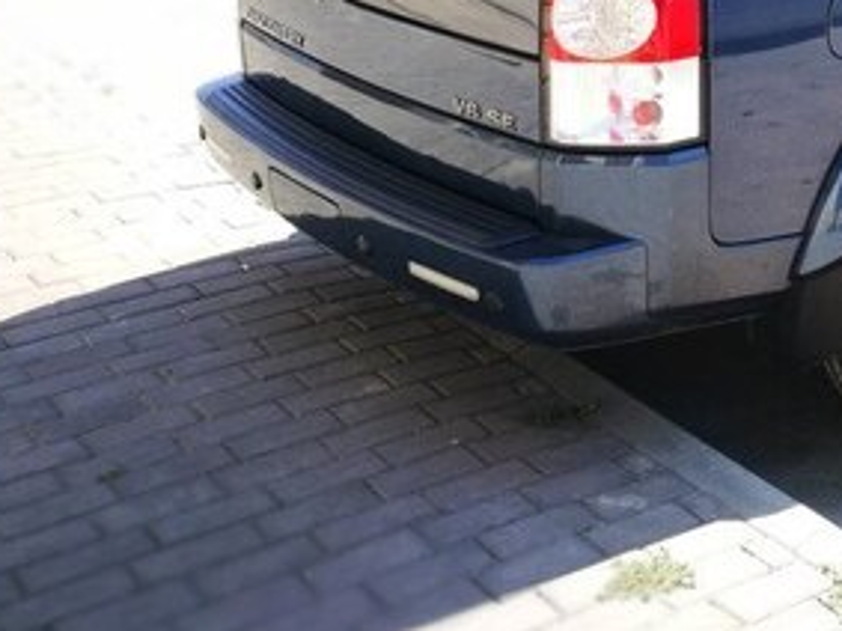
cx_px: 940
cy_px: -79
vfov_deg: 21.9
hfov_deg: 27.9
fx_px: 1532
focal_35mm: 63
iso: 50
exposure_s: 1/272
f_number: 4
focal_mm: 4.5
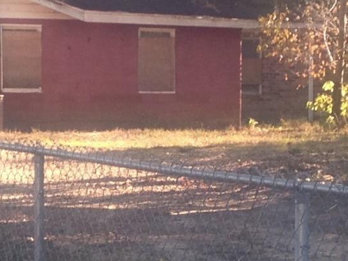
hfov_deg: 10.7
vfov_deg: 8.1
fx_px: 1851
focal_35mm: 184
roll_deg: +2.0
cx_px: 192
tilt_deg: -3.8
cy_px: 168
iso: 50
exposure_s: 1/236
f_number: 2.4
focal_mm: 4.12
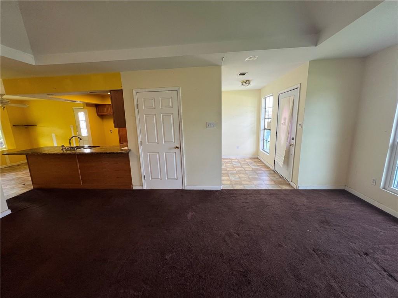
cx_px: 199
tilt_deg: -10.4
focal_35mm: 13
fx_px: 149
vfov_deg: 89.9
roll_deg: +1.8
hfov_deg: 106.2
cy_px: 149
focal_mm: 1.57
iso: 100
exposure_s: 1/120
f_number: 1.8
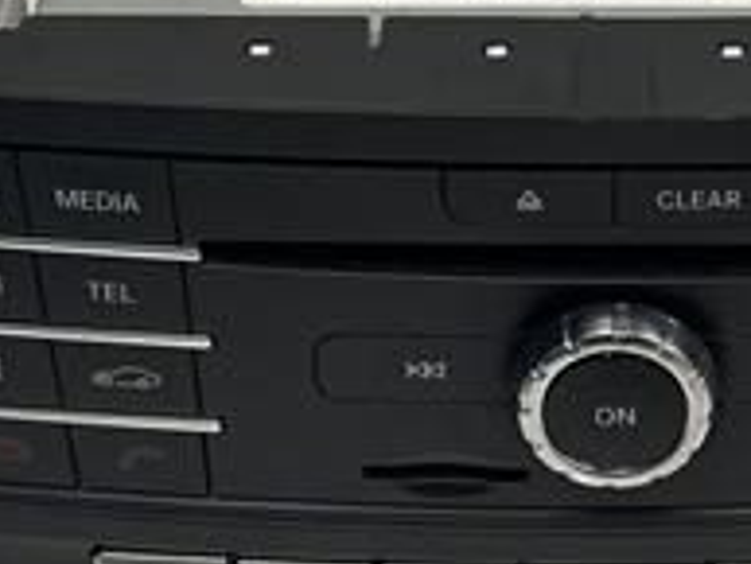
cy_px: 191
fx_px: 3452
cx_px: 704
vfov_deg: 9.3
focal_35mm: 159
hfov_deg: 12.3
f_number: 1.78
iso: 100
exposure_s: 1/50
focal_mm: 6.86
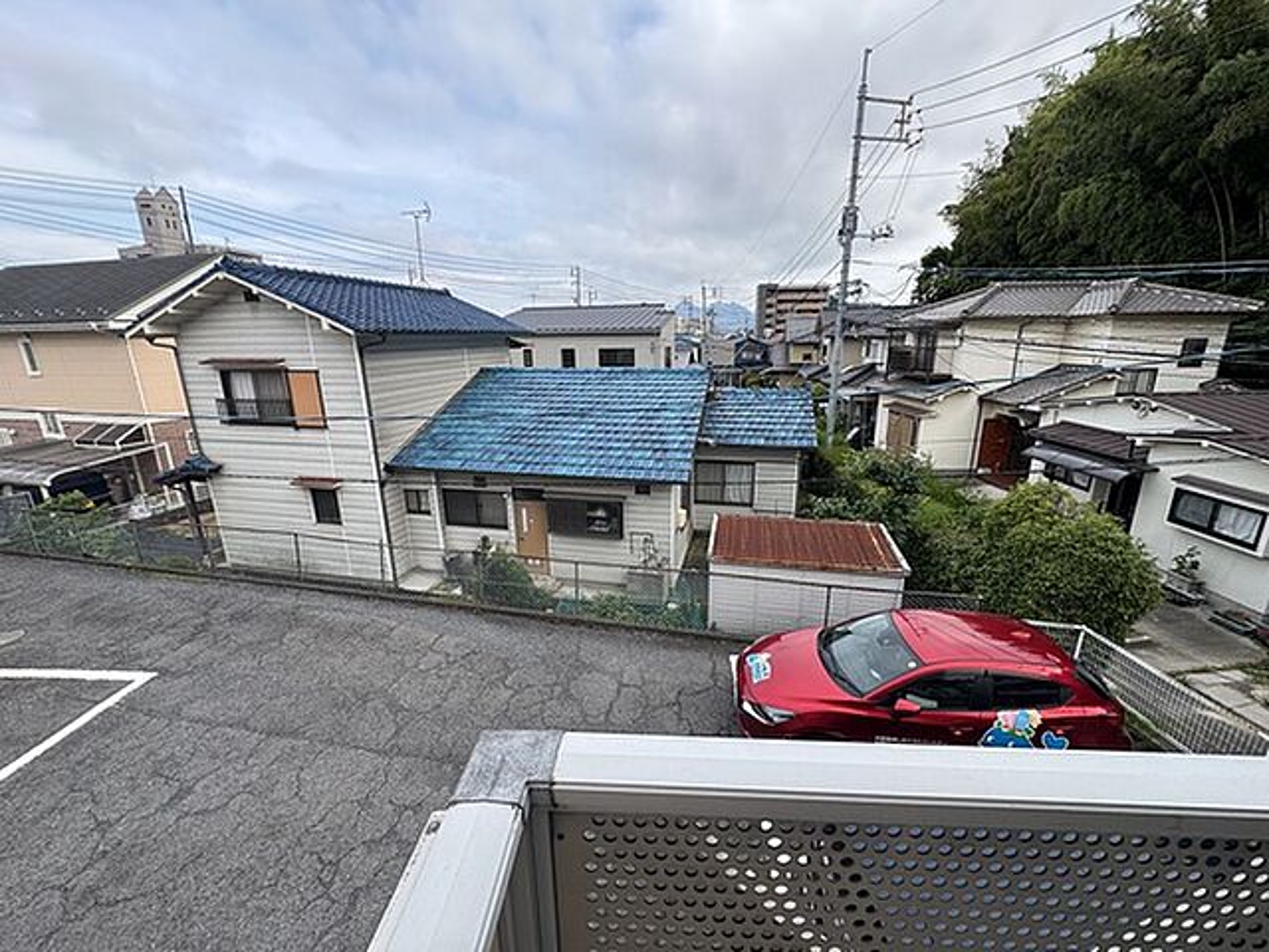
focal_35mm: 14
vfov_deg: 85.7
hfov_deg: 102.1
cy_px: 476
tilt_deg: -14.7
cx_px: 634
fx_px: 513
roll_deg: +1.1
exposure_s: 1/332
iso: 40
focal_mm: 2.22
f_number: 2.2
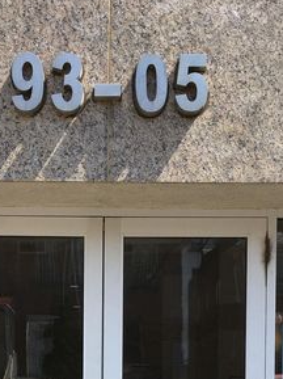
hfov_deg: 21.7
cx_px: 79
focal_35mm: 67
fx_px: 732
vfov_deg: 26.7
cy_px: 416
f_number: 2.2
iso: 25
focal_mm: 4.15
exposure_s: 1/884
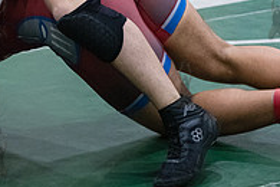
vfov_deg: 6.6
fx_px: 1618
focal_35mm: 208
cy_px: 14
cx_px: -1
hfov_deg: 9.8
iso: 8000
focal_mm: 70
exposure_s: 1/640
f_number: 3.2
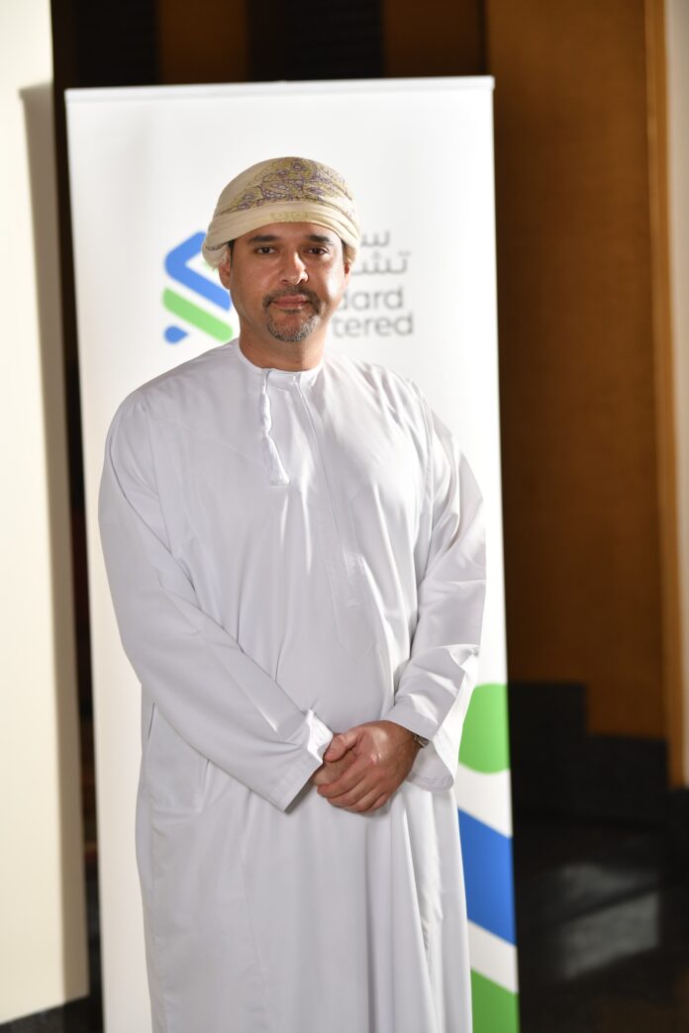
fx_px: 2928
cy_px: 516
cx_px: 344
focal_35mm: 102
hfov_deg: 13.4
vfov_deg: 20.0
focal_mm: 102
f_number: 2.8
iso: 500
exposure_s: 1/400
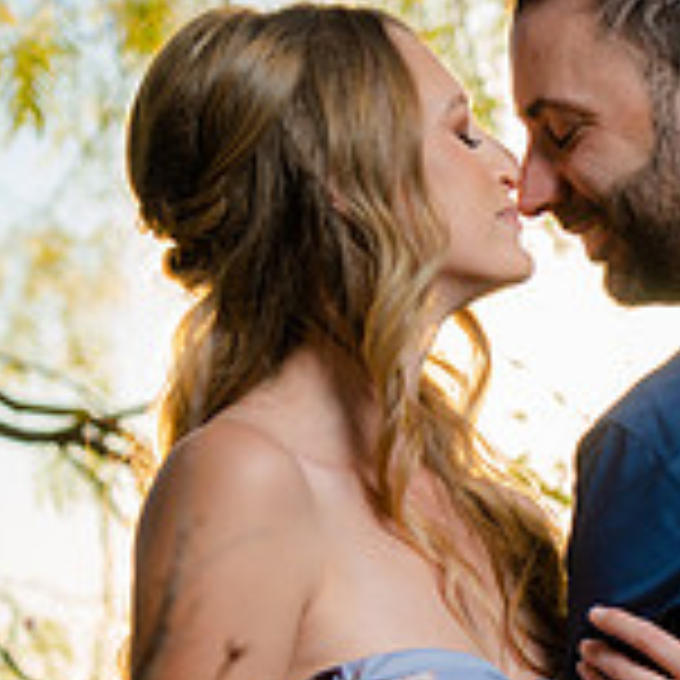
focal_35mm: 207
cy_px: 639
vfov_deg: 8.4
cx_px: 635
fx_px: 4601
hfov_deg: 8.4
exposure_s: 1/250
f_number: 4
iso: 50
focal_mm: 82
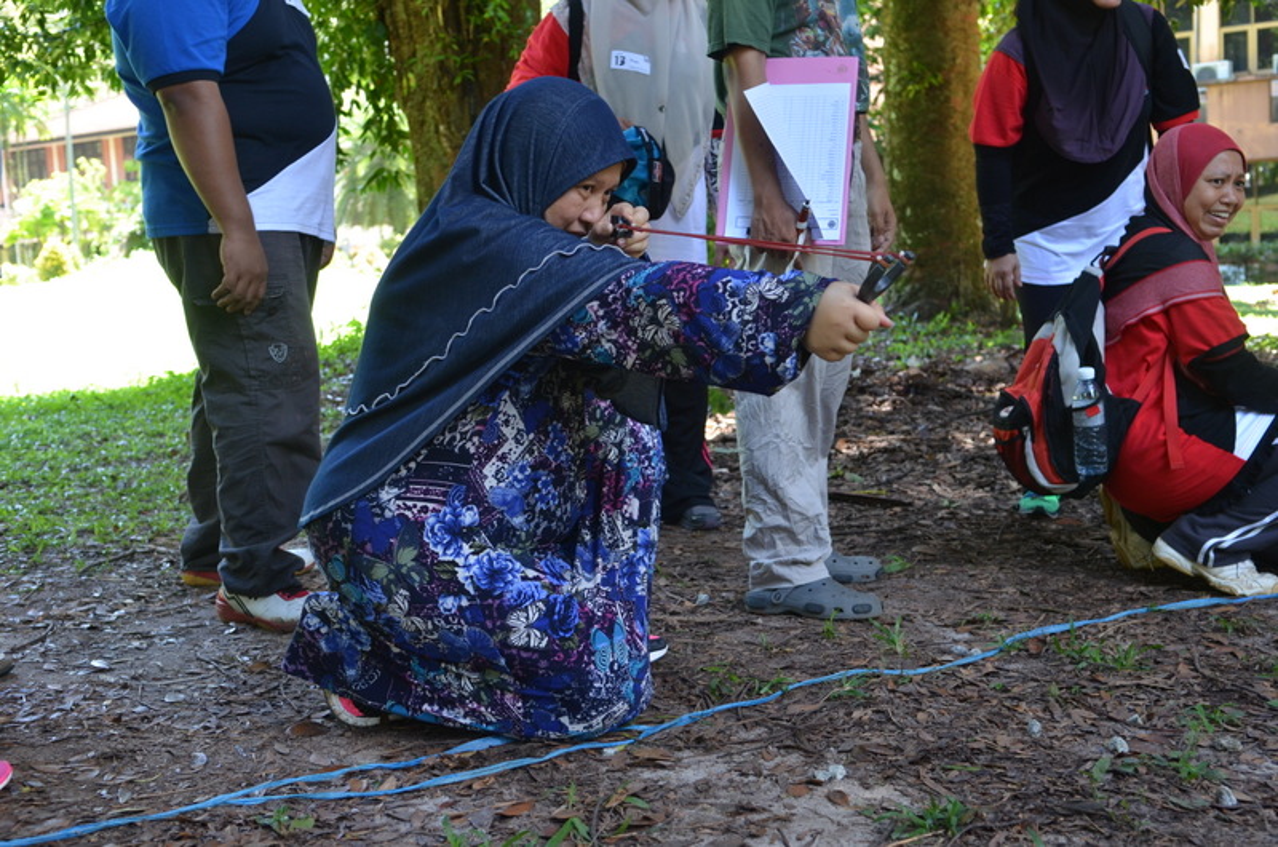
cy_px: 424
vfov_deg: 29.7
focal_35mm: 45
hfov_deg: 43.7
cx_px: 639
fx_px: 1594
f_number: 4
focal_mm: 30
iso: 500
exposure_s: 1/125
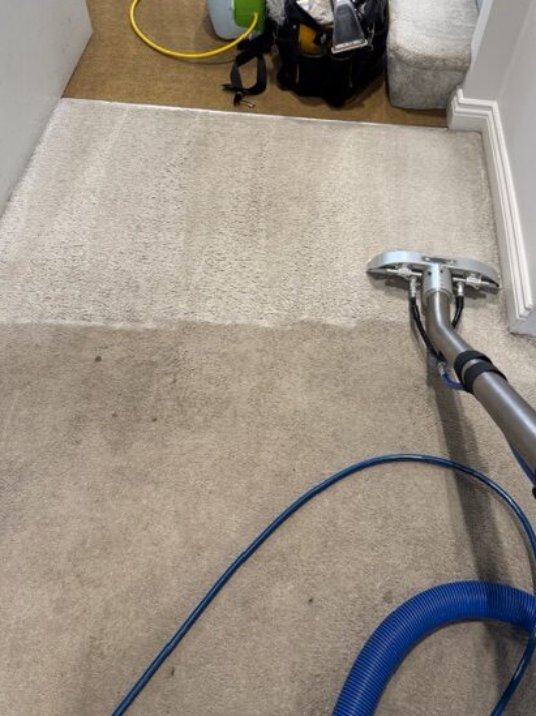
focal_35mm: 28
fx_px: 579
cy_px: 325
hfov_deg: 49.6
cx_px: 300
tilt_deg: -54.1
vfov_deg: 63.4
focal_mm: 6.76
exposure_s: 1/50
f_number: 1.78
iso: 160
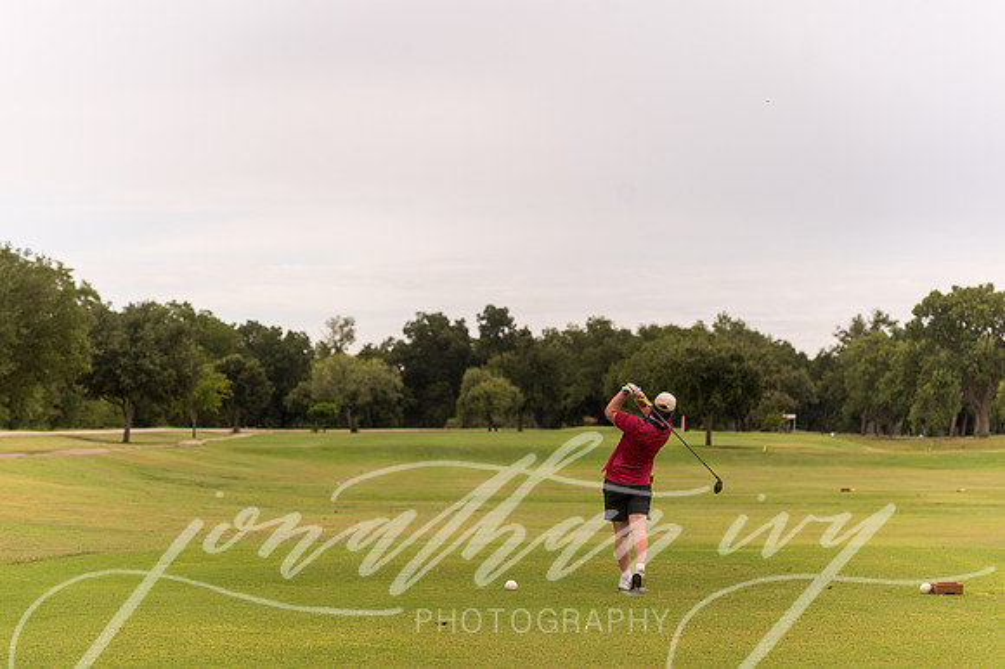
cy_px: 334
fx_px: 2790
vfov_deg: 13.7
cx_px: 502
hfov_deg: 20.4
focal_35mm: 100
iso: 80
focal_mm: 100
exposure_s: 1/500
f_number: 2.8
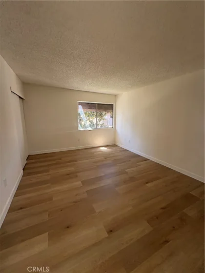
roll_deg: -1.2
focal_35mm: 14
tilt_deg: -10.4
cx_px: 102
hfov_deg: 85.7
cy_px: 136
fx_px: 111
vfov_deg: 102.1
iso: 125
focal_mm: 2.22
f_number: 2.2
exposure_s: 1/102
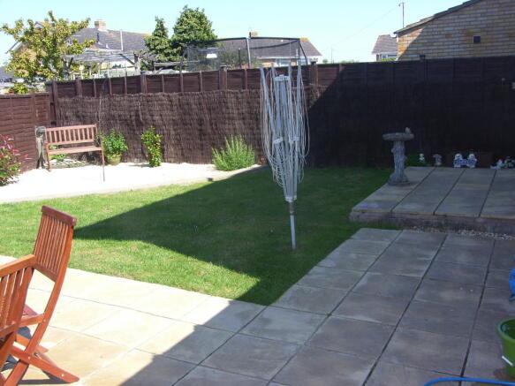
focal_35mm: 35
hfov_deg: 52.6
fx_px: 521
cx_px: 258
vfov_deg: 40.7
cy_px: 193
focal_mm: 9
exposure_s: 1/400
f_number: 3.5
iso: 50
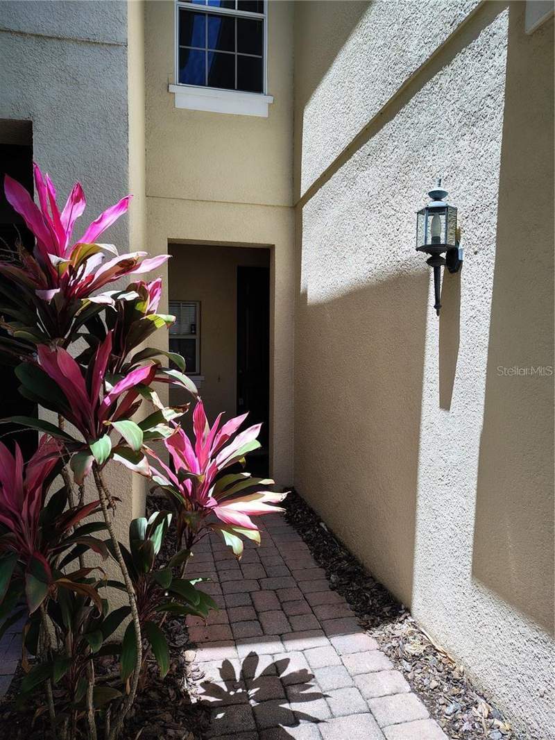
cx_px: 278
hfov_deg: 56.8
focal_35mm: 24
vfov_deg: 71.6
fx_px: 513
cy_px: 370
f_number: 1.8
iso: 100
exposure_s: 1/411
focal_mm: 5.56
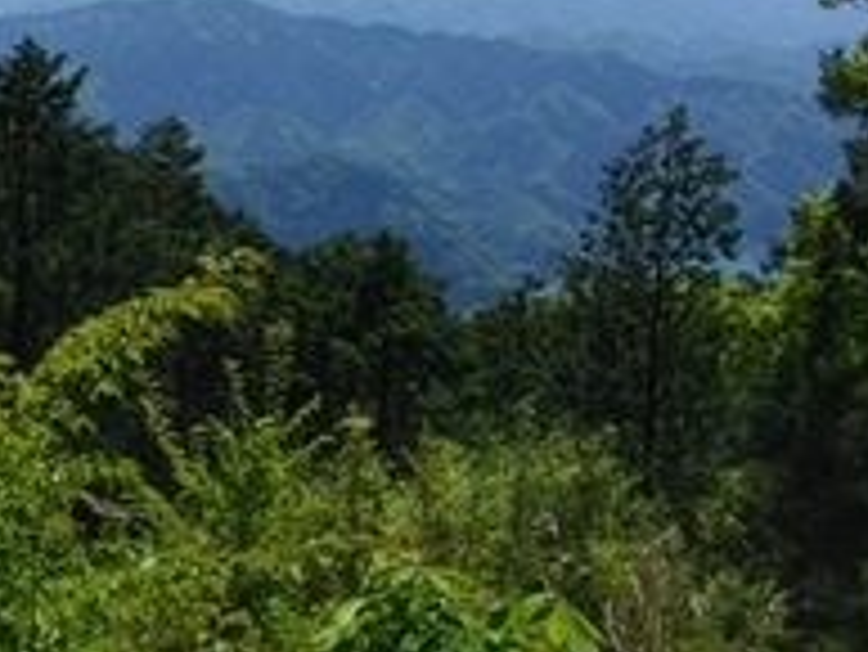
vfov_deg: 17.2
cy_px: -83
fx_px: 2083
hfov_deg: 22.5
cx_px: -36
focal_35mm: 83
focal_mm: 5.7
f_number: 5.5
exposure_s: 1/640
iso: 100
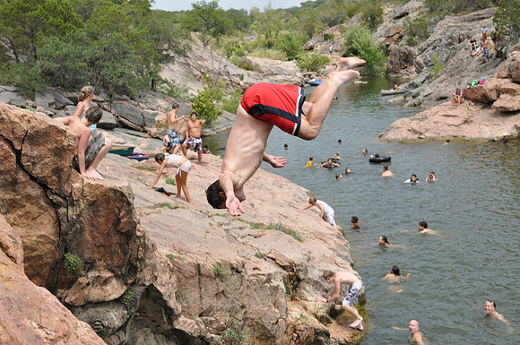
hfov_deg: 37.9
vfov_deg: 25.7
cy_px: 172
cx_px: 260
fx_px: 757
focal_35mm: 52
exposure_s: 1/500
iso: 200
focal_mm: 35
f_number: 8
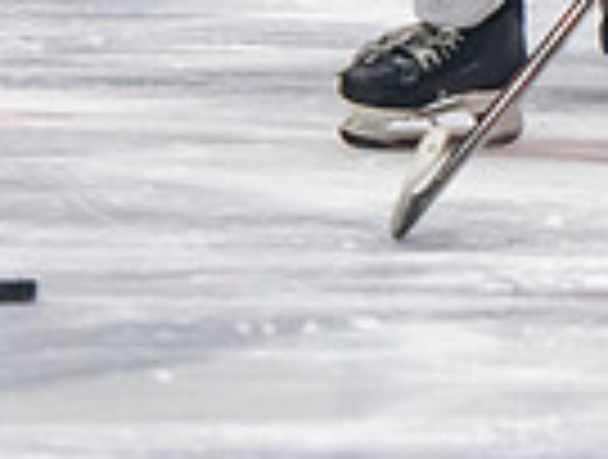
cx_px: 818
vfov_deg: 1.5
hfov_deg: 2.0
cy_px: -184
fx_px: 17365
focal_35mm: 986
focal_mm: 155
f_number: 3.2
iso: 2000
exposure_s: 1/640
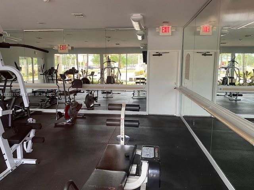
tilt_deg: -7.2
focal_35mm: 26
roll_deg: +0.1
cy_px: 95
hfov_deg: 67.3
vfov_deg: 53.1
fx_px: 191
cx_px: 127
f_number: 1.8
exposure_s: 1/60
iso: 200
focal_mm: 4.25
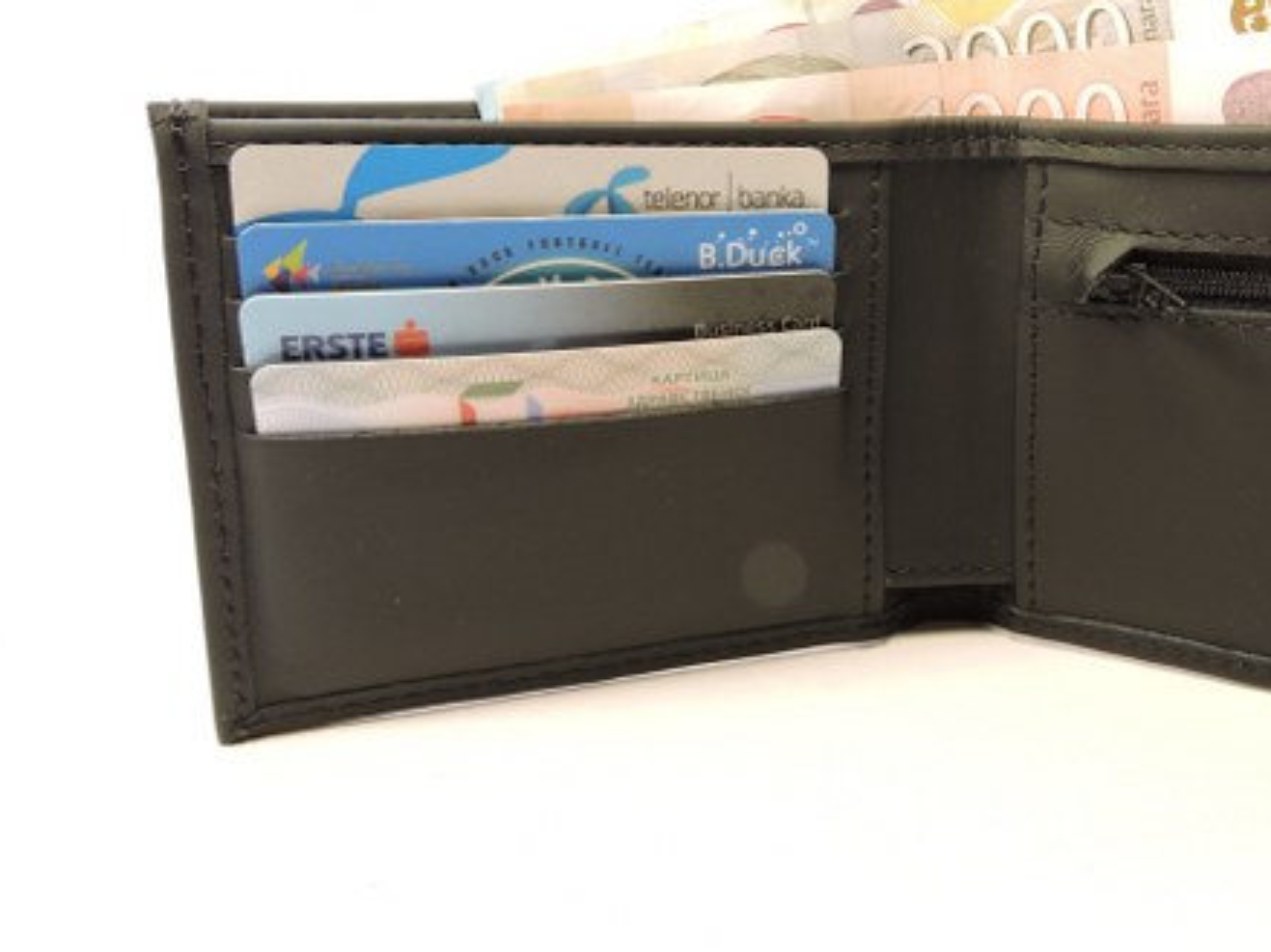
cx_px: 909
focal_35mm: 35
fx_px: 1285
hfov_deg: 51.0
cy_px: 301
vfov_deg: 40.1
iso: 100
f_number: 3.3
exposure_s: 1/125
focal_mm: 4.3
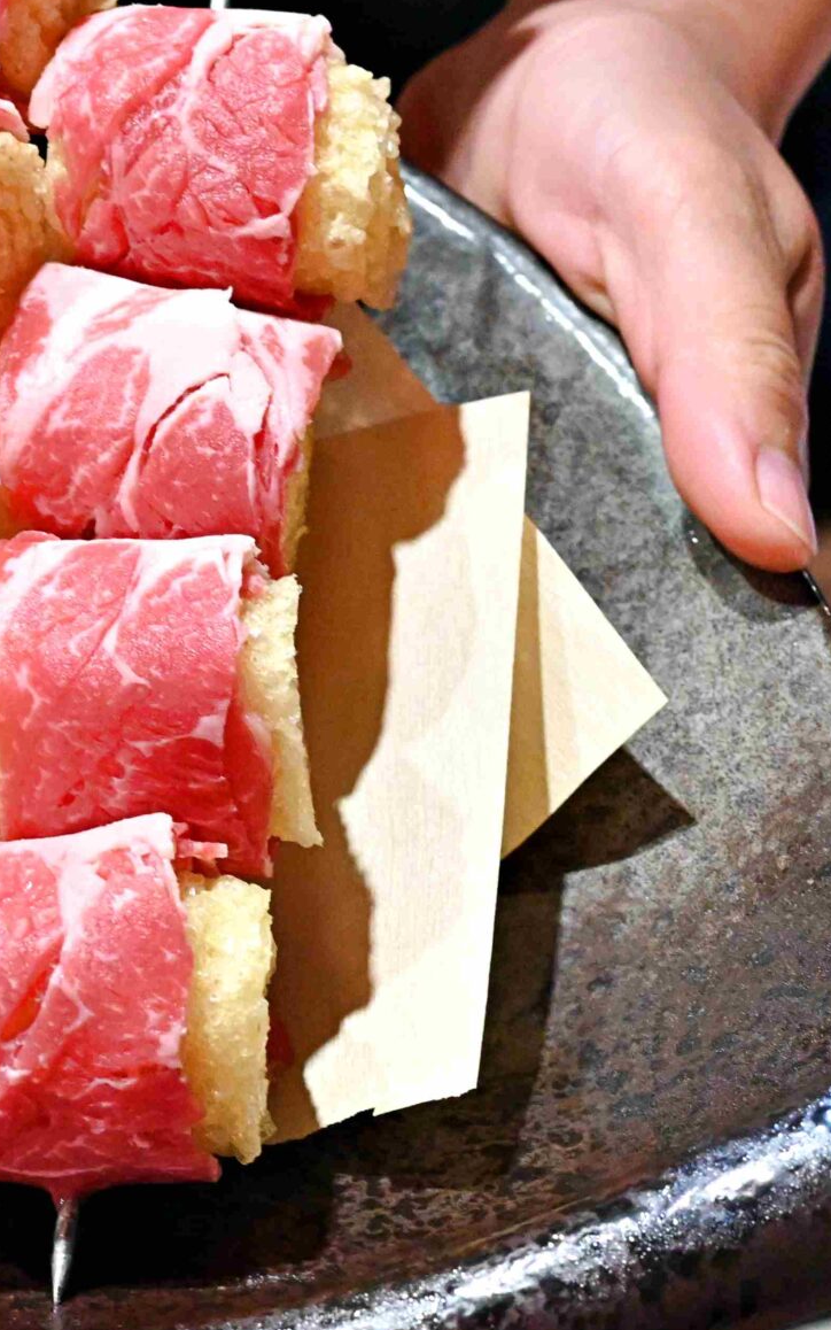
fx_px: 6122
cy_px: 416
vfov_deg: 12.4
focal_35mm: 169
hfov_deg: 7.8
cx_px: 173
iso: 4000
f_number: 5.6
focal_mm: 50
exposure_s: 1/100
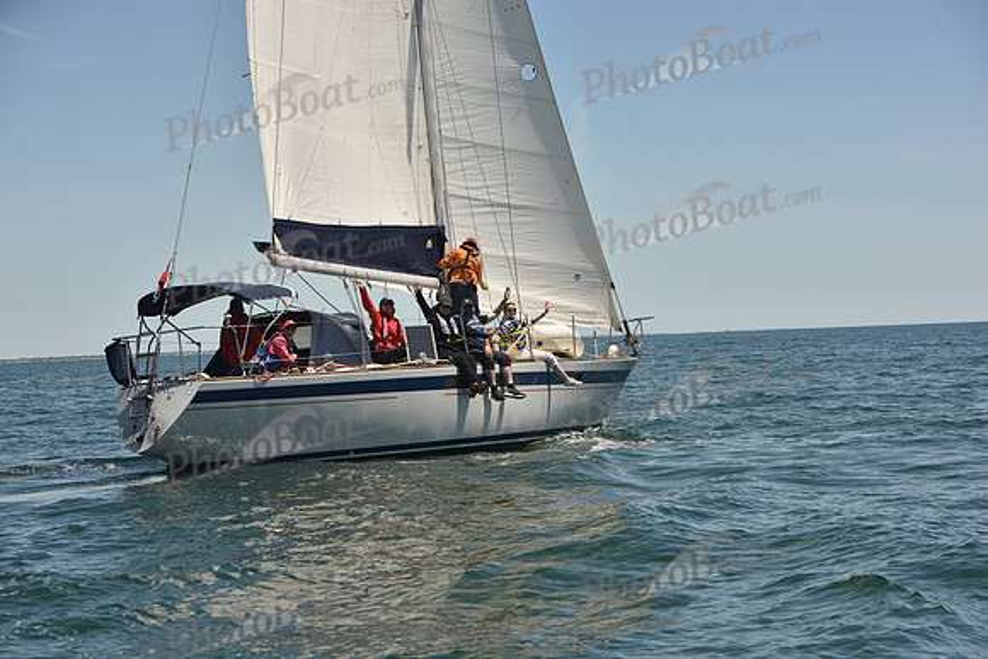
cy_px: 330
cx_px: 494
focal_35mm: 70
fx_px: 1921
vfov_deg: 19.5
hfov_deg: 28.8
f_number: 6.3
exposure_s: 1/800
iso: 250
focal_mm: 70
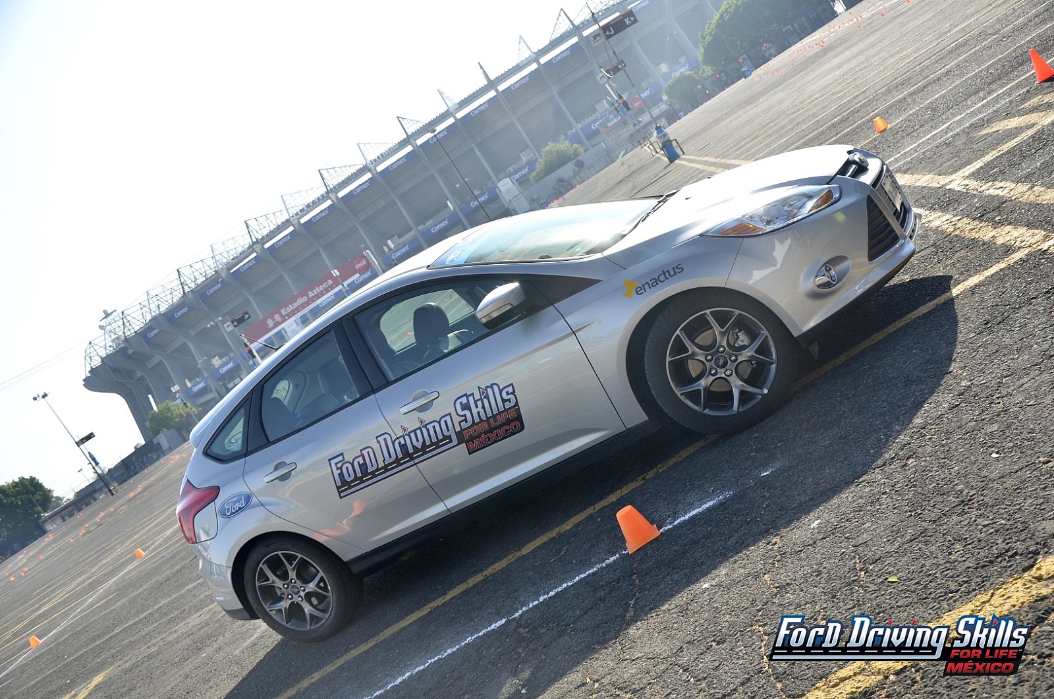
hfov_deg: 49.6
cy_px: 350
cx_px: 527
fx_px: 1140
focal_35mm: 39
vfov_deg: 34.1
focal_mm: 26
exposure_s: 1/320
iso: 250
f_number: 5.6
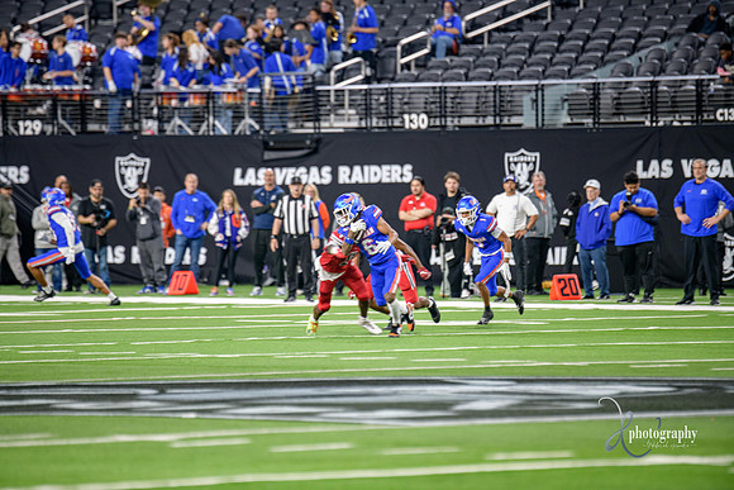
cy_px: 245
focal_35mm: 300
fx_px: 6118
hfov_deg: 6.9
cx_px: 367
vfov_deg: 4.6
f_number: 2.8
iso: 1000
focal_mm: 300
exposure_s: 1/400
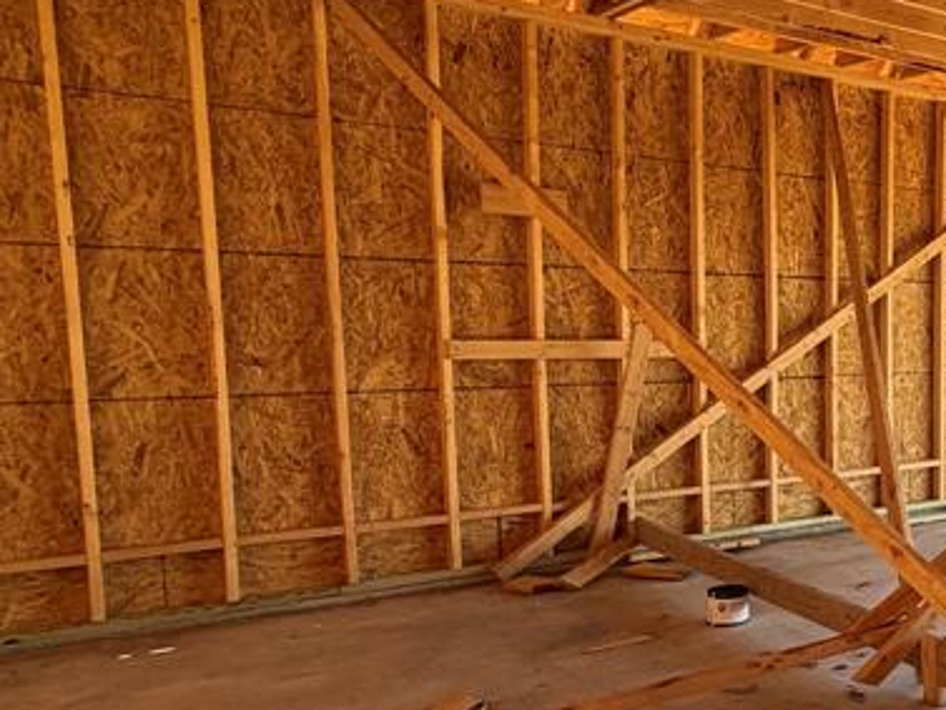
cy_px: 427
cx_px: 1144
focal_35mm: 38
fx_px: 1039
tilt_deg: -6.3
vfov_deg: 37.6
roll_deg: -1.4
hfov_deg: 37.0
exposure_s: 1/151
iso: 50
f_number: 2.2
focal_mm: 2.22
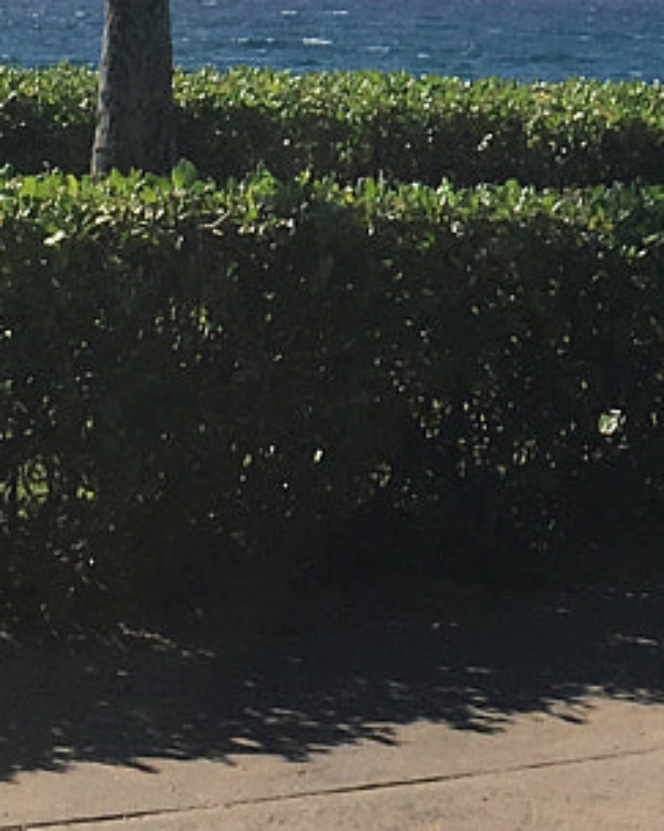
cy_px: -317
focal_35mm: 149
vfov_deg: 12.5
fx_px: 3662
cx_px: 730
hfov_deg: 10.2
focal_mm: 4.15
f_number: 2.2
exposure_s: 1/2849
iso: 25
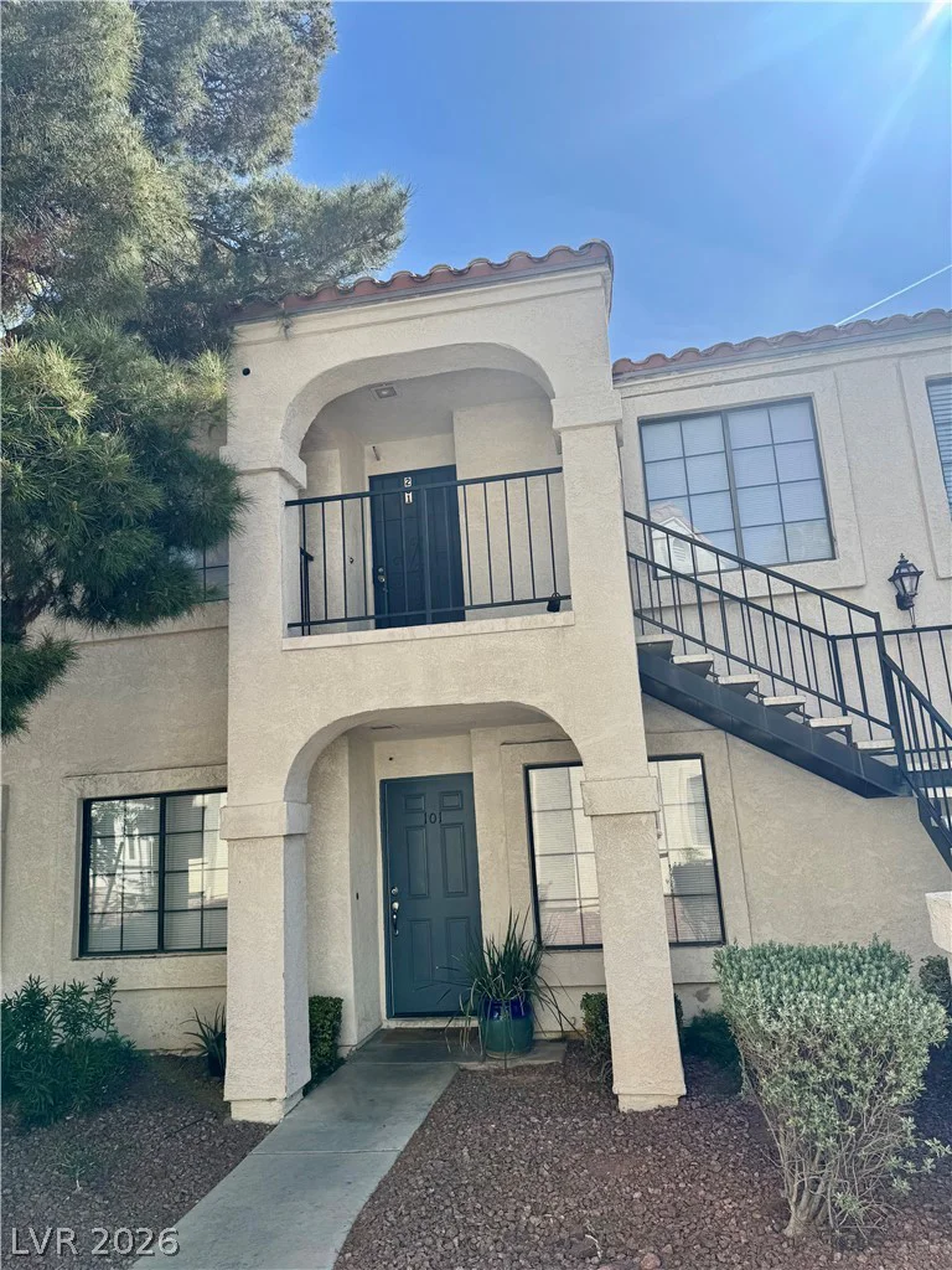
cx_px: 476
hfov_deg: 56.8
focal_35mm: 24
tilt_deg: +14.1
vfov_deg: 71.6
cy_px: 635
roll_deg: +3.7
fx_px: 880
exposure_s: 1/3247
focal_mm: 6.76
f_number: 1.78
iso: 80
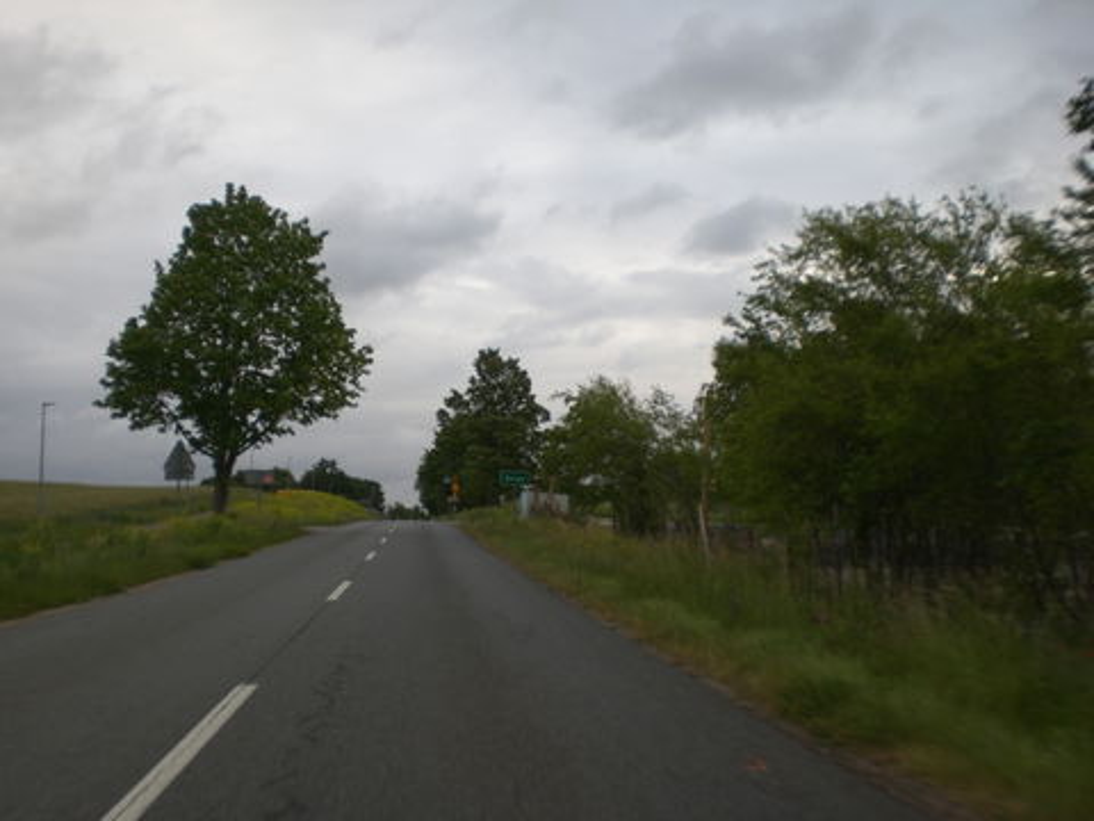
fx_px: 1201
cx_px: 547
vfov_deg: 37.7
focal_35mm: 38
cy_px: 410
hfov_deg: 49.0
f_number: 3.1
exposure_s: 1/160
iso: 50
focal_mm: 6.3
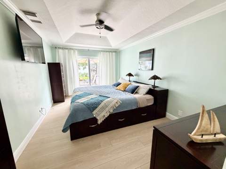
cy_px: 84
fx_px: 91
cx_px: 113
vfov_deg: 85.6
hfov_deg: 102.1
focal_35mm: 14
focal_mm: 2.22
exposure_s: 1/60
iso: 500
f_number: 2.2
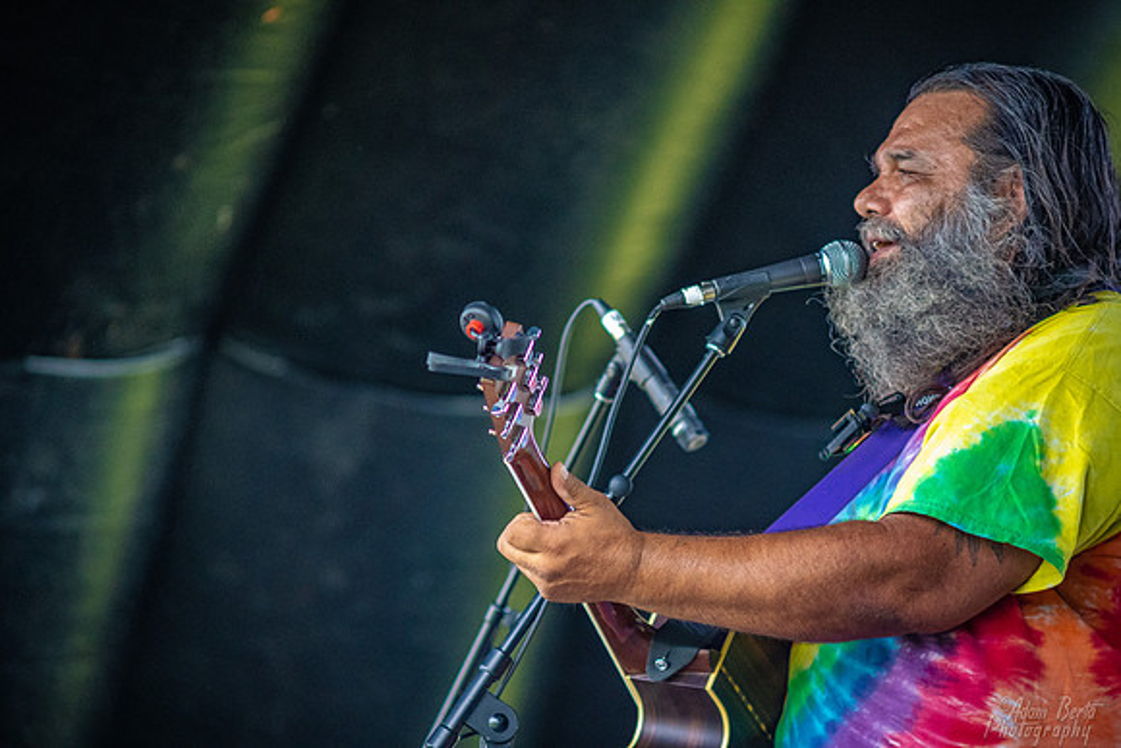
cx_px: 560
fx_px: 6229
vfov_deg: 6.9
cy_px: 374
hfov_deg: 10.3
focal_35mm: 200
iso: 6400
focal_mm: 200
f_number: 4.5
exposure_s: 1/1250
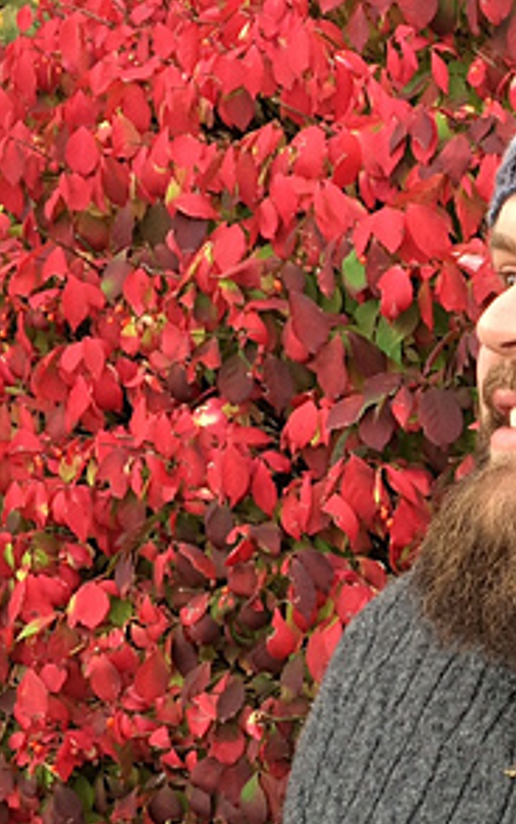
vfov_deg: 30.5
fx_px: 1506
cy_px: 493
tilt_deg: -5.4
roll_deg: +0.1
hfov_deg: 18.2
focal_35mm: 67
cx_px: 665
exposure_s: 1/120
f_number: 2.2
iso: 40
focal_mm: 4.15
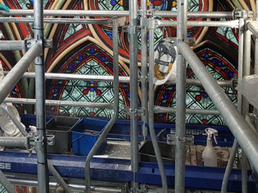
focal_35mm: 58
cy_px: -6
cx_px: 94
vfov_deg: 24.0
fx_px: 432
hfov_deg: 33.1
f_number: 1.7
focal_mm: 4.2
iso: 80
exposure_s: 1/50
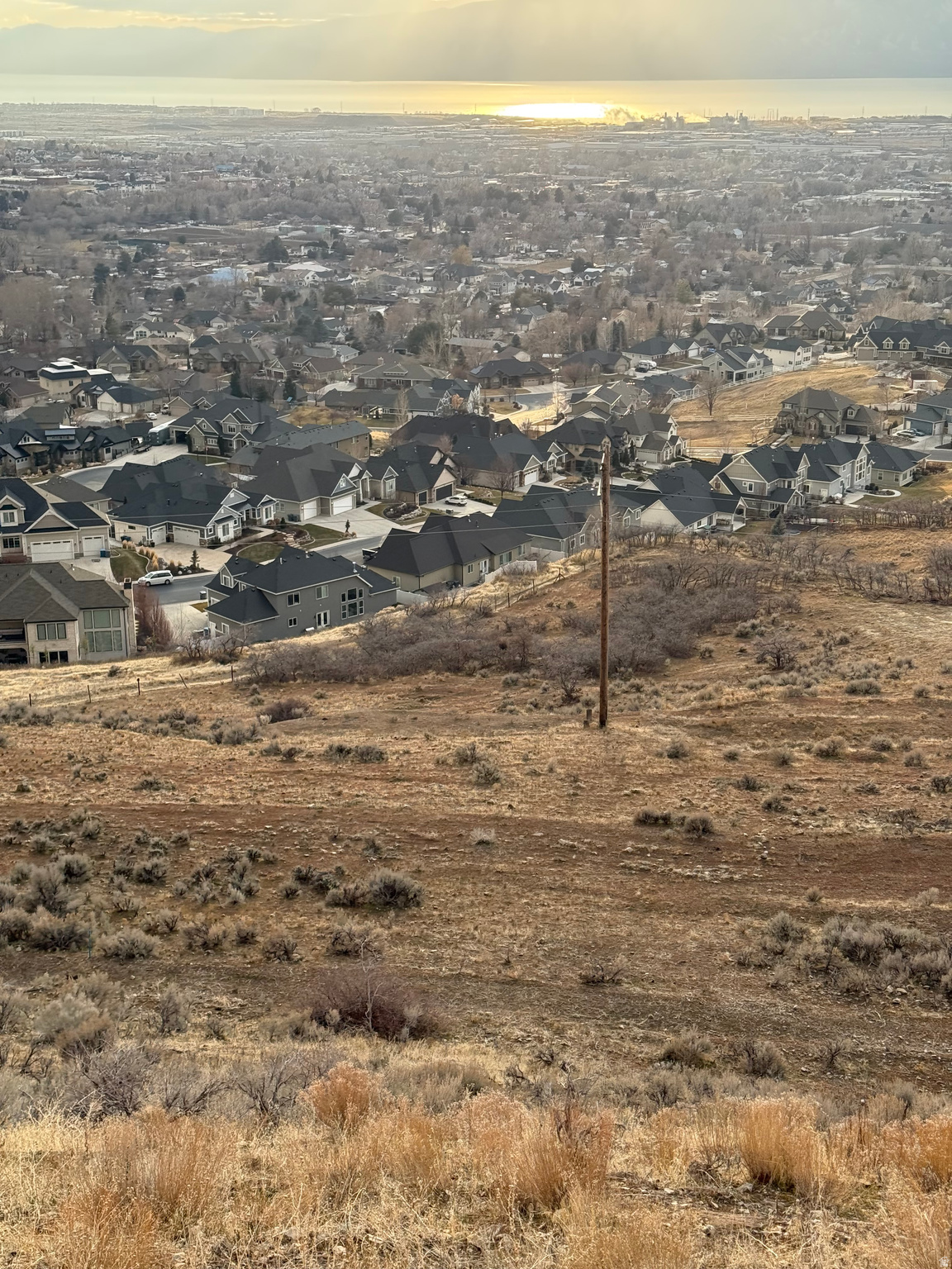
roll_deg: -0.2
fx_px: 1760
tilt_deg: -18.1
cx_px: 476
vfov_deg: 39.7
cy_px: 634
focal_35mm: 48
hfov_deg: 30.3
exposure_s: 1/810
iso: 100
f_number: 1.78
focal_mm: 6.76
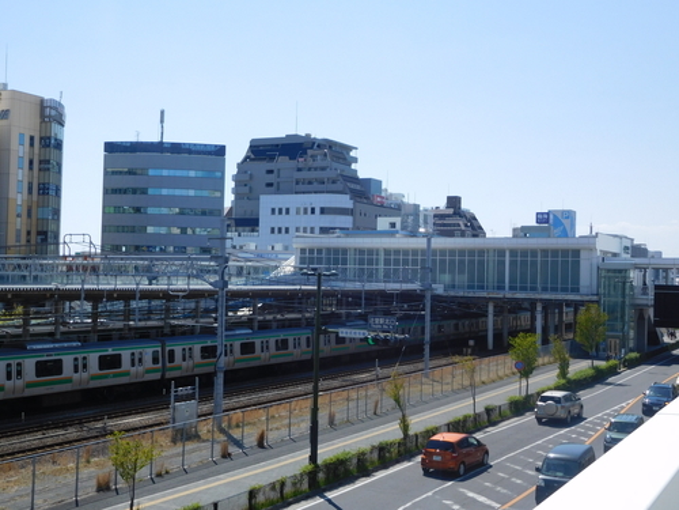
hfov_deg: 42.1
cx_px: 340
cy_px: 255
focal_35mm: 45
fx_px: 883
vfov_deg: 32.2
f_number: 4
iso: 125
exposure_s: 1/1000
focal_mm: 8
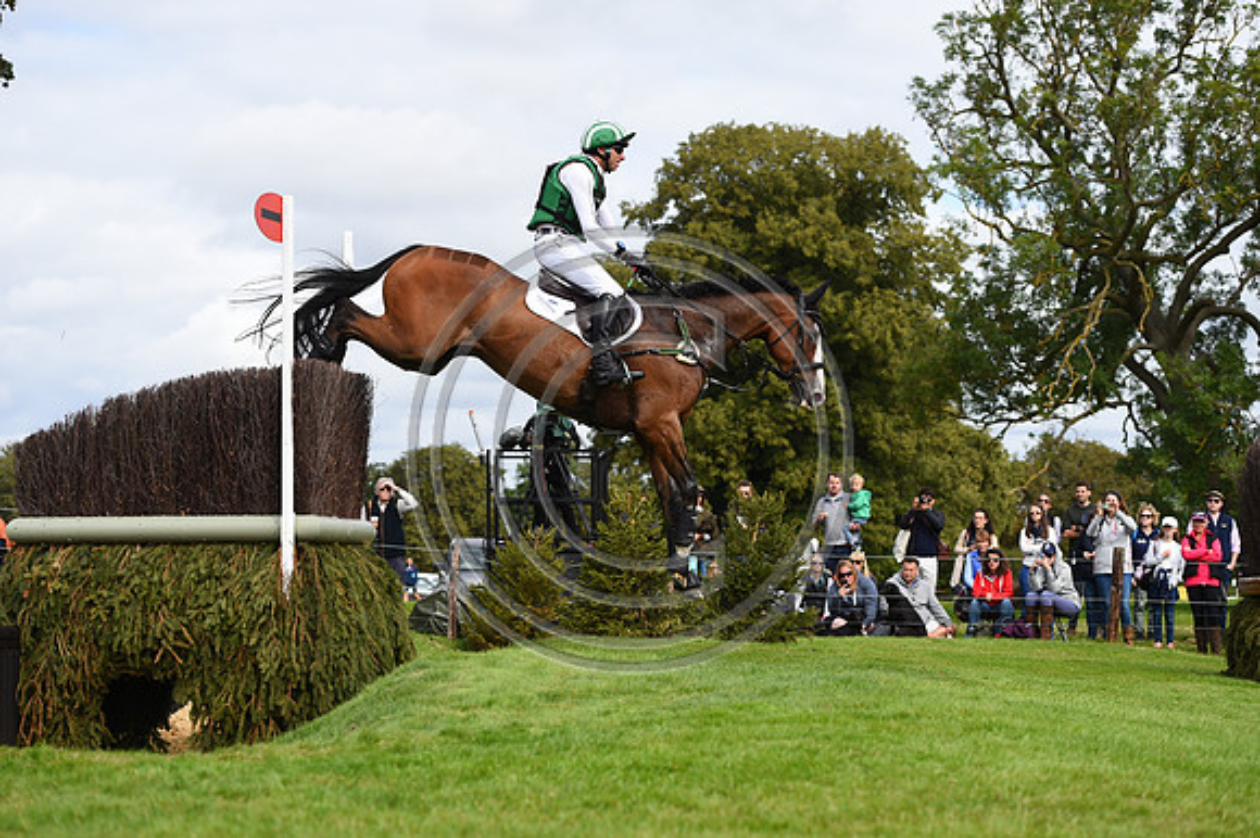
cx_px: 630
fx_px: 2449
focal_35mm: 70
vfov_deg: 19.4
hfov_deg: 28.9
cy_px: 419
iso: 125
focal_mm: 70
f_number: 3.5
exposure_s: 1/1250
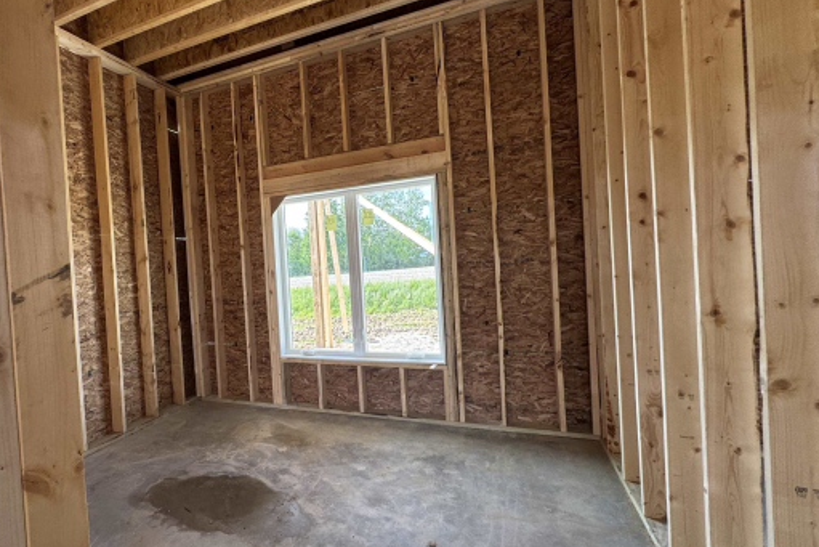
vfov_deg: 64.6
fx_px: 432
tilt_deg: -3.1
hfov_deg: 84.7
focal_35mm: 19
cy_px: 276
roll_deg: +4.8
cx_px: 294
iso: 64
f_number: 2.2
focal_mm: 2.22
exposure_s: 1/99
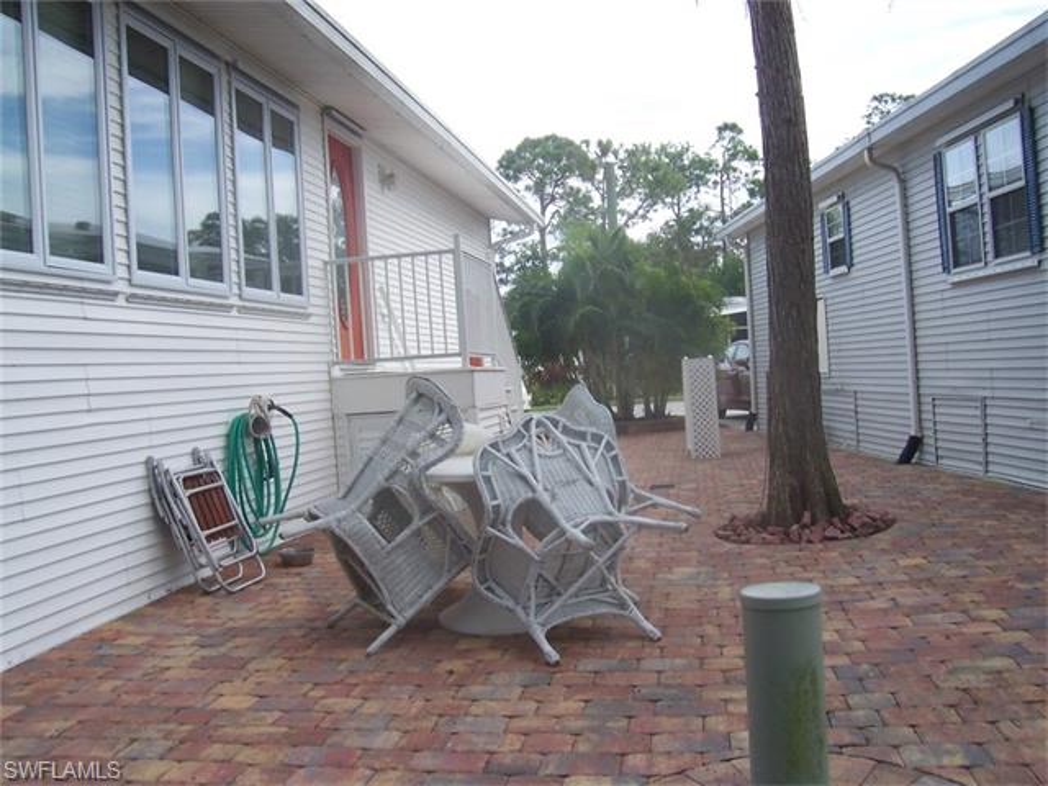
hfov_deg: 54.0
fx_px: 1029
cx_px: 524
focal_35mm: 34
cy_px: 393
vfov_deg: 41.8
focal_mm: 5.6
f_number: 5.6
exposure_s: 1/180
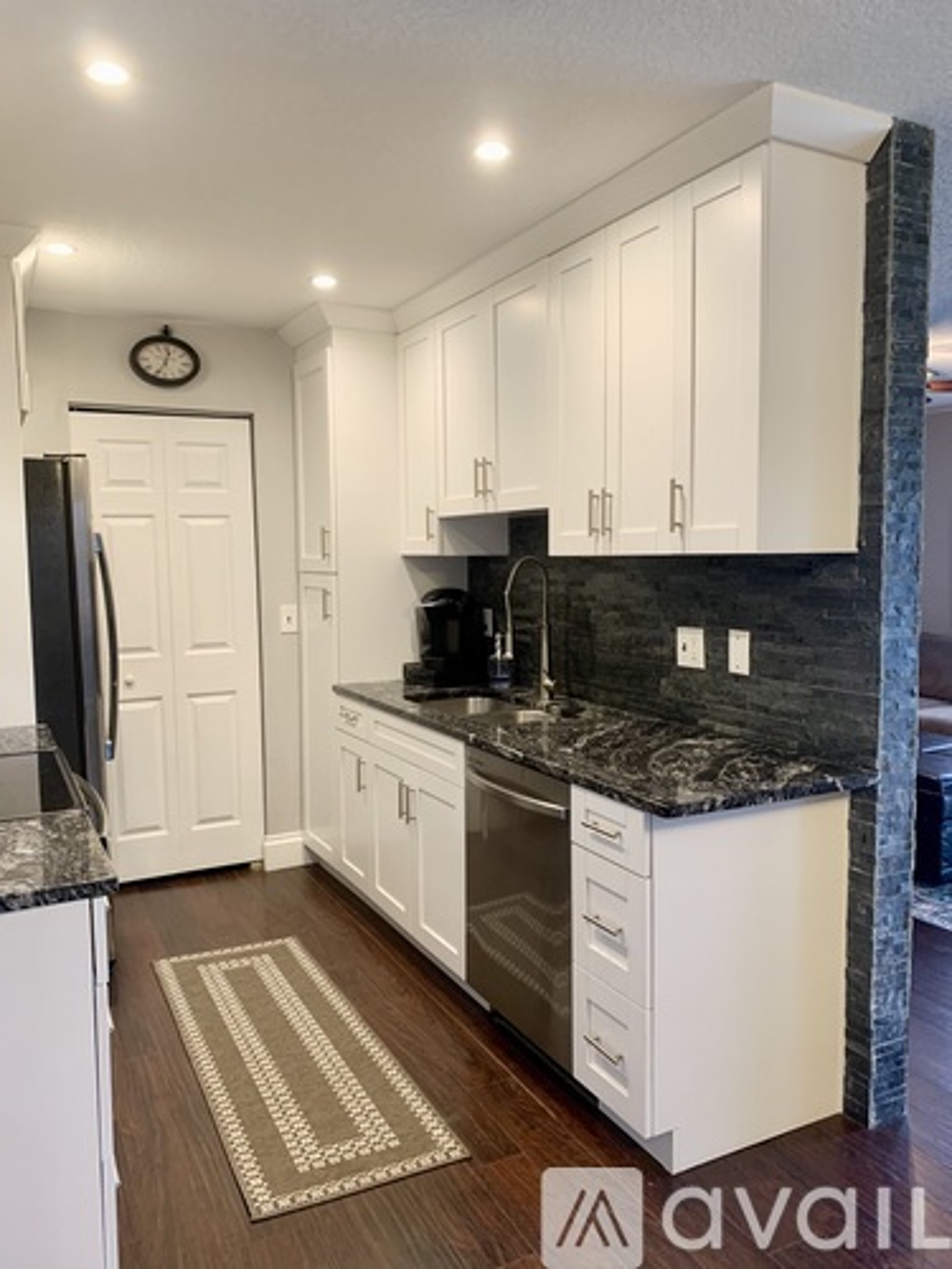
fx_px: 953
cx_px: 476
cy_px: 634
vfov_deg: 67.3
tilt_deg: -4.1
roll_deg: +0.2
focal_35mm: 26
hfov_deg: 53.1
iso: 160
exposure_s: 1/60
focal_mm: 4.25
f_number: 1.8
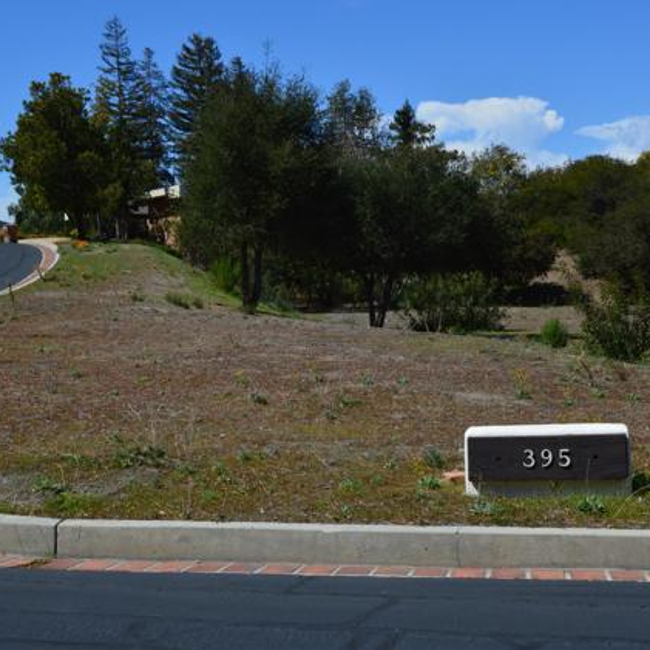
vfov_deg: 29.6
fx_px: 1232
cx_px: 366
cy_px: 327
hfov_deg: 29.5
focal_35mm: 58
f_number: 11
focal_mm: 30
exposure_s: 1/500
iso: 360
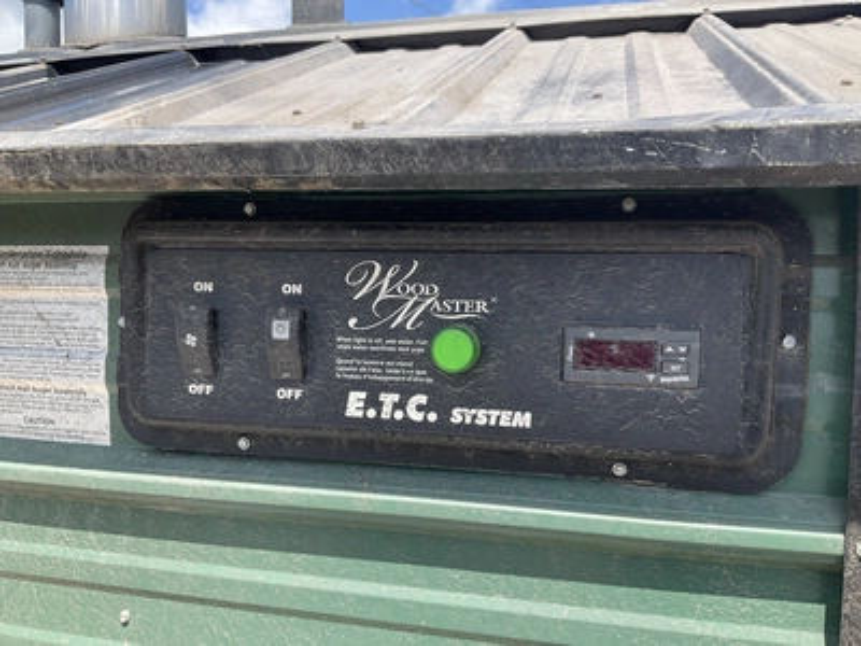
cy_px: 323
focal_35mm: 29
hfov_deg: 61.7
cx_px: 430
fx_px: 721
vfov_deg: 48.2
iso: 25
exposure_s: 1/580
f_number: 1.8
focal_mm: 3
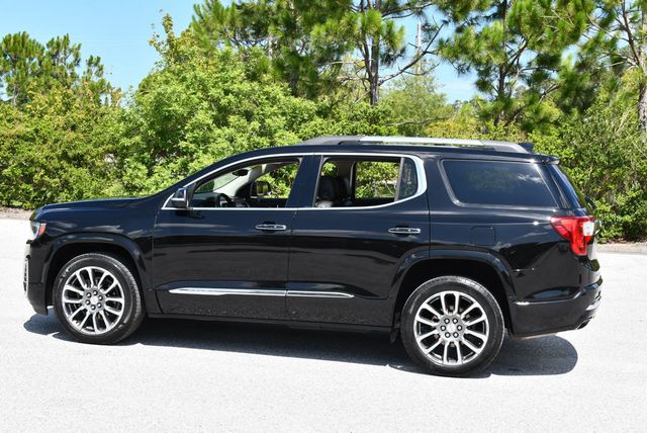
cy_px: 216
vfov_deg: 26.0
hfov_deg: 38.2
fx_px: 935
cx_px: 324
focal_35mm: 52
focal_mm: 26
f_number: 8
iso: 200
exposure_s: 1/250
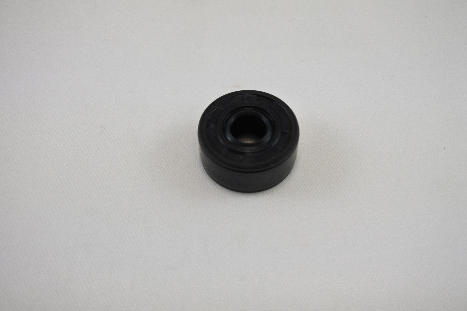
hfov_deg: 44.5
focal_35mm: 44
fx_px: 571
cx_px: 234
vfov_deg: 30.5
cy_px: 156
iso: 400
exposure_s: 1/250
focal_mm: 16.5
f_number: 4.5
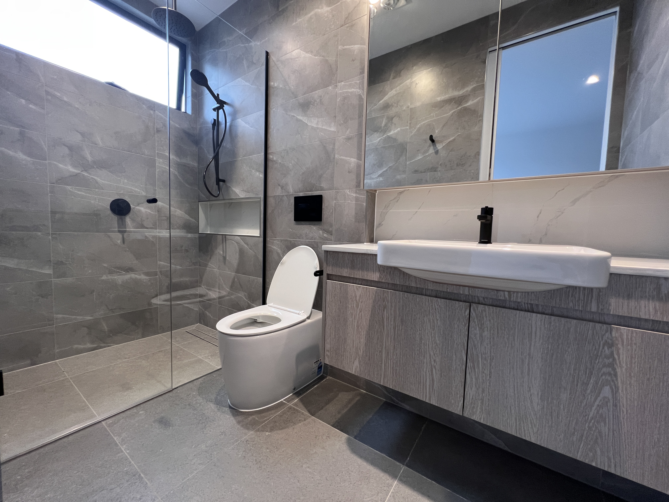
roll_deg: -2.0
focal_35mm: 13
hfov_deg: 106.2
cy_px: 251
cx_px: 334
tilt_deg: -3.9
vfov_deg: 89.9
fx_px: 251
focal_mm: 1.57
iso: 160
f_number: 1.8
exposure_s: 1/50
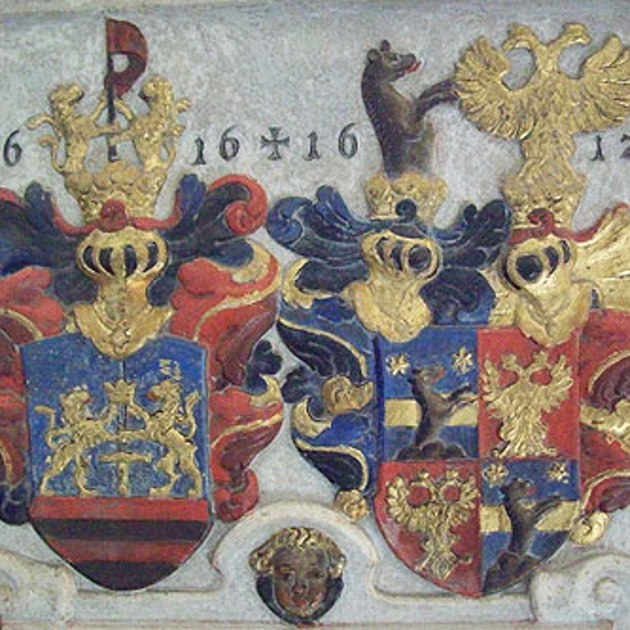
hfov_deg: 39.1
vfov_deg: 39.2
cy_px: 314
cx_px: 276
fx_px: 885
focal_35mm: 43
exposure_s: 1/19.6
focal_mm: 6
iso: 800
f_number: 2.7
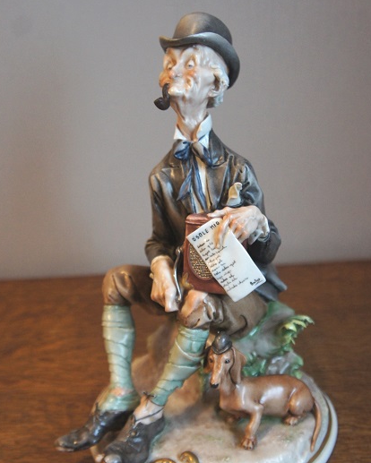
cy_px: 228
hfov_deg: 29.9
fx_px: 694
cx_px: 199
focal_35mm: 51
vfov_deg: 36.9
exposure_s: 1/50
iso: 1250
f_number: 4
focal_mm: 27
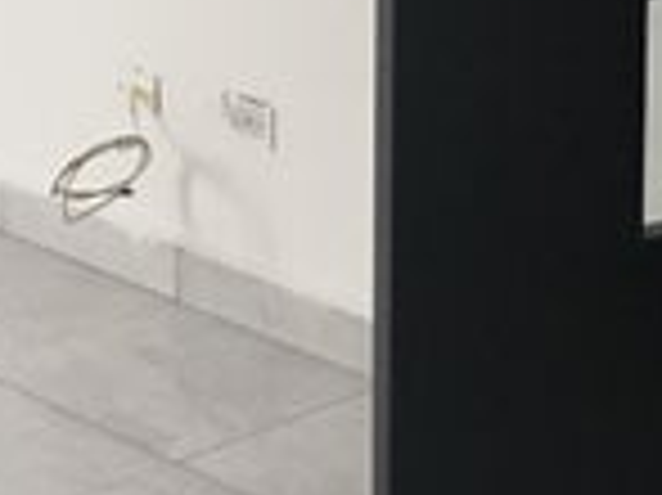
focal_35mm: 126
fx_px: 2408
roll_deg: +0.8
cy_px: -360
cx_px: 329
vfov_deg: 11.1
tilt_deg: -2.2
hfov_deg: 15.7
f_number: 2.2
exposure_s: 1/30
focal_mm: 4.15
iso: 160
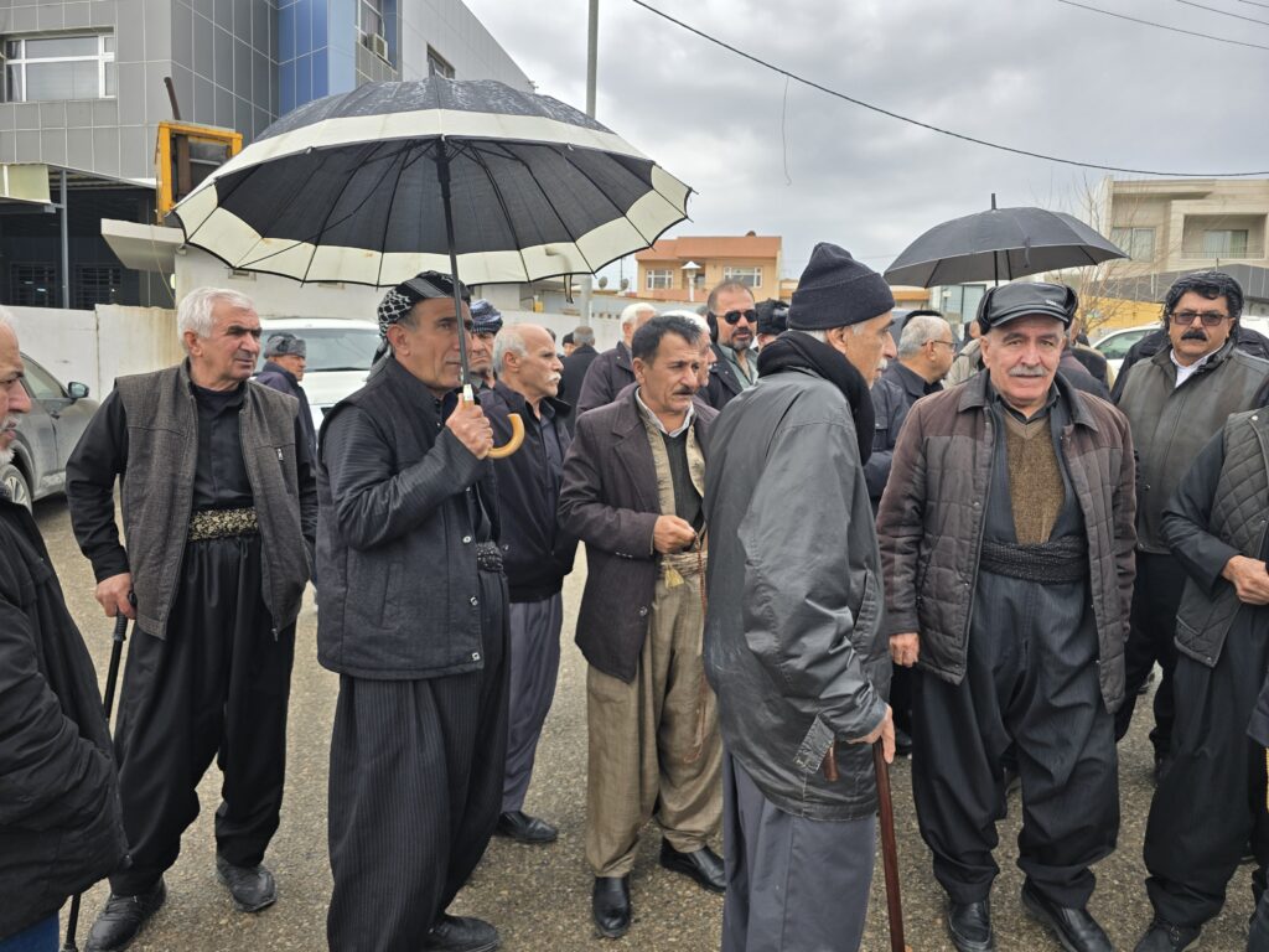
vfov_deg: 58.9
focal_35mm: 23
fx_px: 843
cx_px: 634
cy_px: 476
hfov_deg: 73.9
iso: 16
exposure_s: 1/180
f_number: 1.7
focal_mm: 6.3
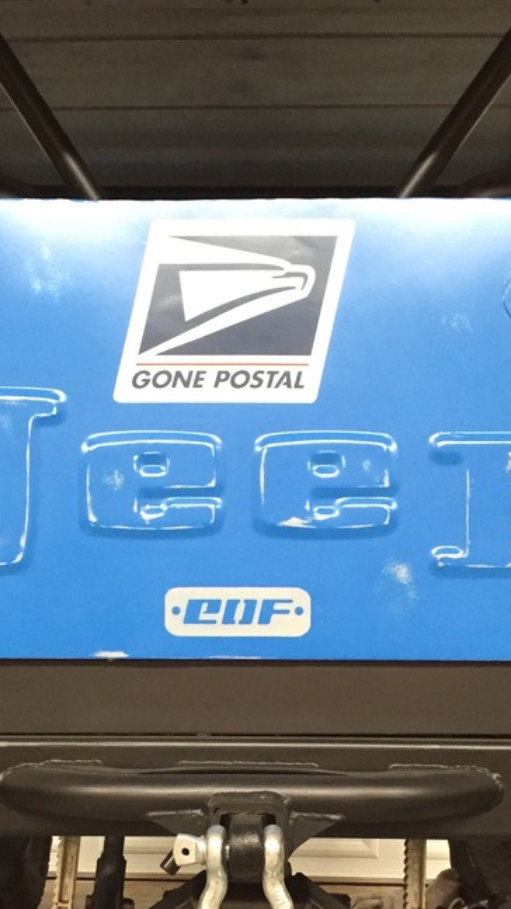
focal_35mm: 50
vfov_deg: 40.8
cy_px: 613
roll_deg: -0.1
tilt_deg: +2.6
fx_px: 1204
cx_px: 223
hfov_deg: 23.9
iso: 250
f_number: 2.2
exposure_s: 1/15
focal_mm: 4.15
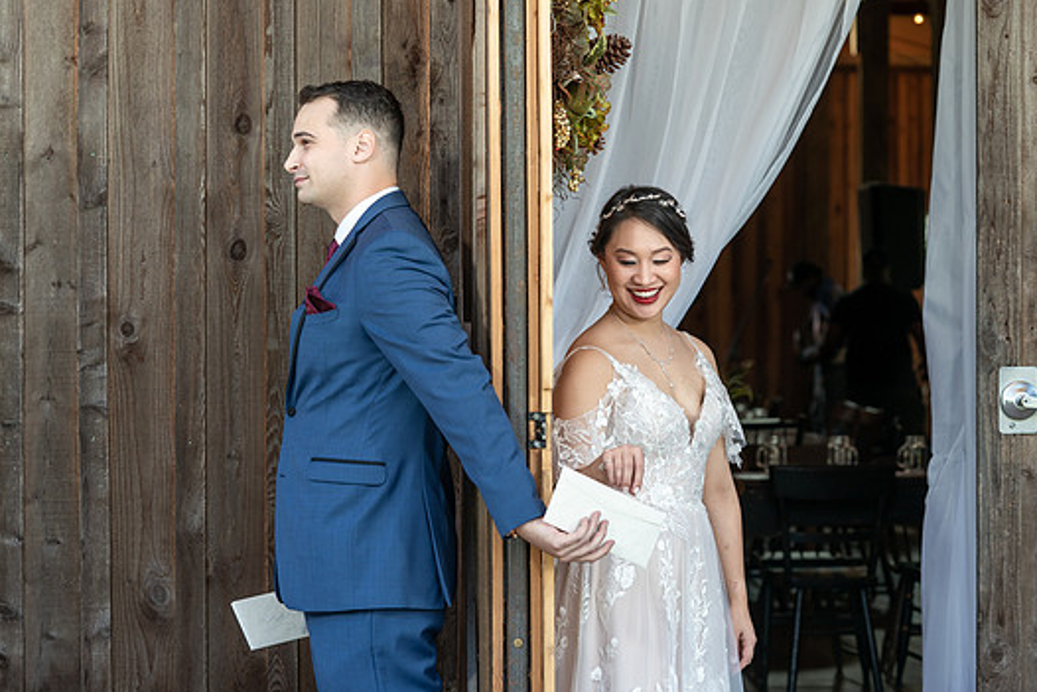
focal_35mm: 98
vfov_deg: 14.0
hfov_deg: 20.8
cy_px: 376
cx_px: 483
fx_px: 2824
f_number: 4
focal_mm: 83
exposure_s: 1/200
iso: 250
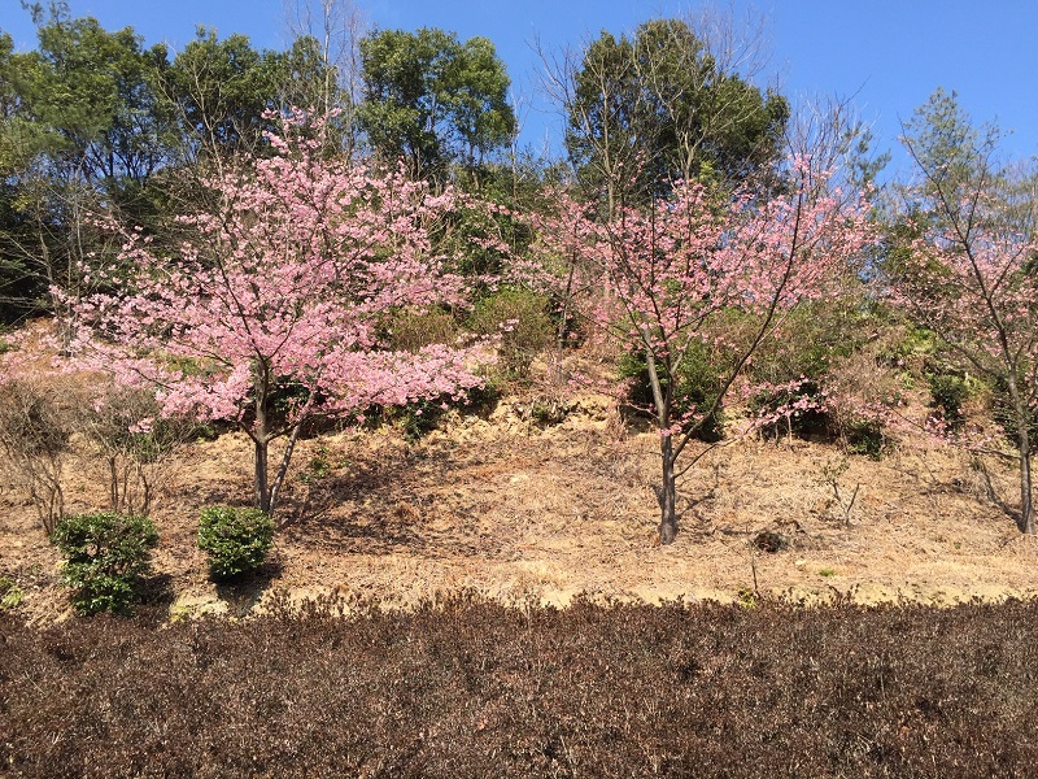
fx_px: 870
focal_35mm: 29
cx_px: 519
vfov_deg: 48.2
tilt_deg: +20.6
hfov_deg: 61.7
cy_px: 390
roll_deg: +1.4
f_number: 2.2
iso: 32
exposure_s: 1/898
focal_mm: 4.15
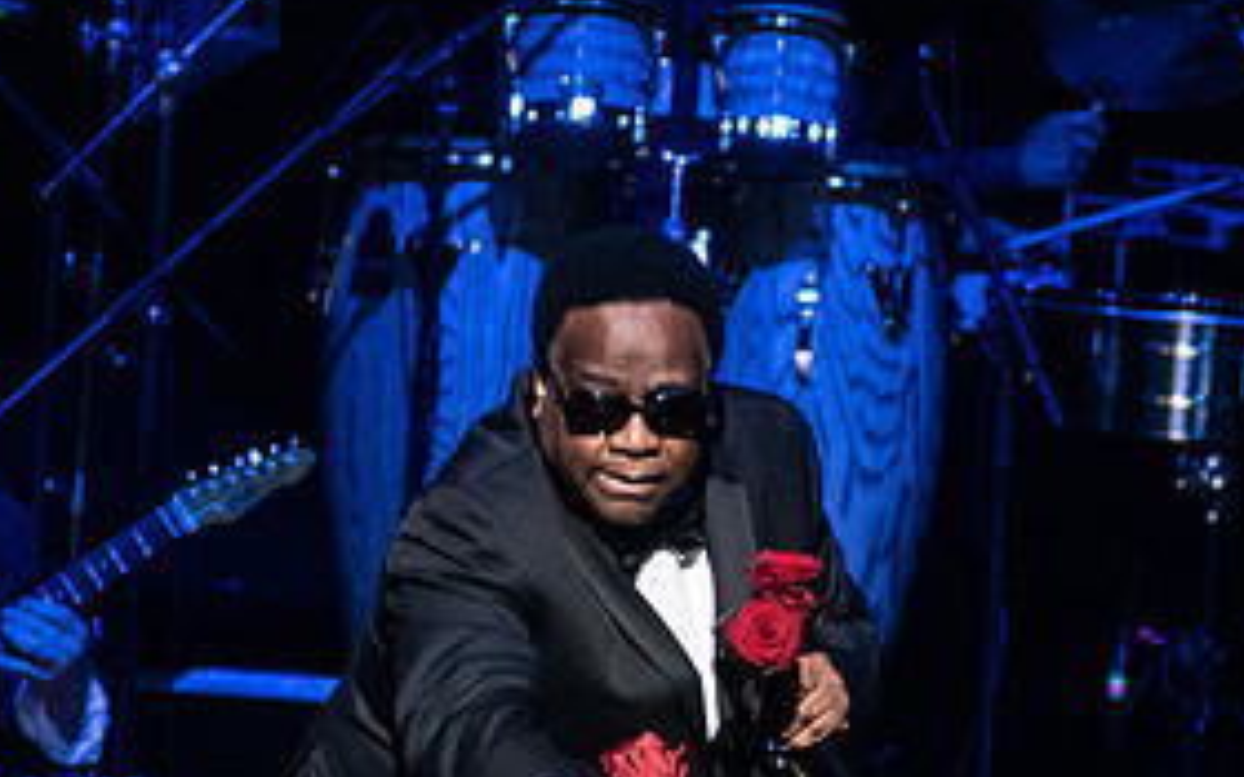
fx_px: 24037
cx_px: 901
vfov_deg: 1.9
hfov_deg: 3.0
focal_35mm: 709
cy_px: 508
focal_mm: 200
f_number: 4
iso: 3200
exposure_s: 1/400
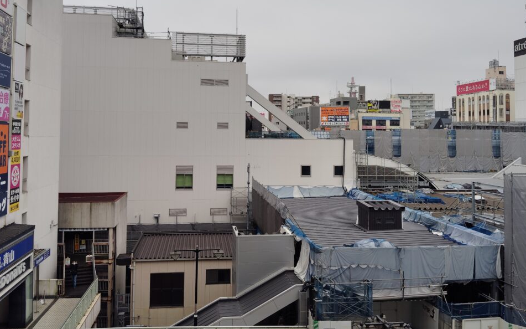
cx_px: 258
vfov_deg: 39.1
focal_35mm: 32
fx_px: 459
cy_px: 120
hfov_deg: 59.7
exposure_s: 1/476
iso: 50
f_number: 1.8
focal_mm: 4.22
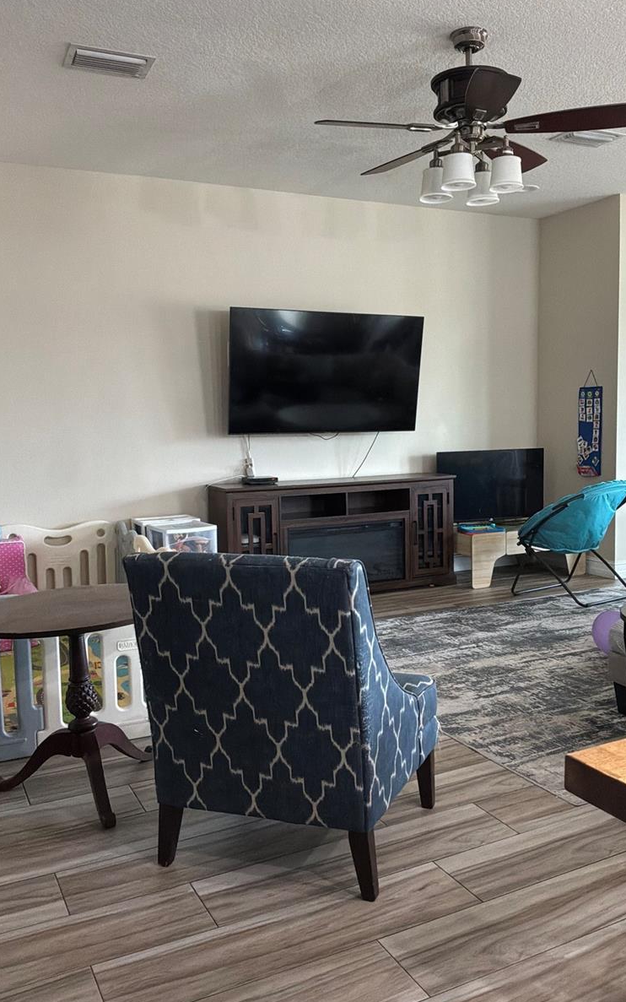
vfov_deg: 62.9
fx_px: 819
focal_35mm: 30
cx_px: 349
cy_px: 501
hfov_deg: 41.8
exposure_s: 1/40
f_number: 1.8
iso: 200
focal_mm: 3
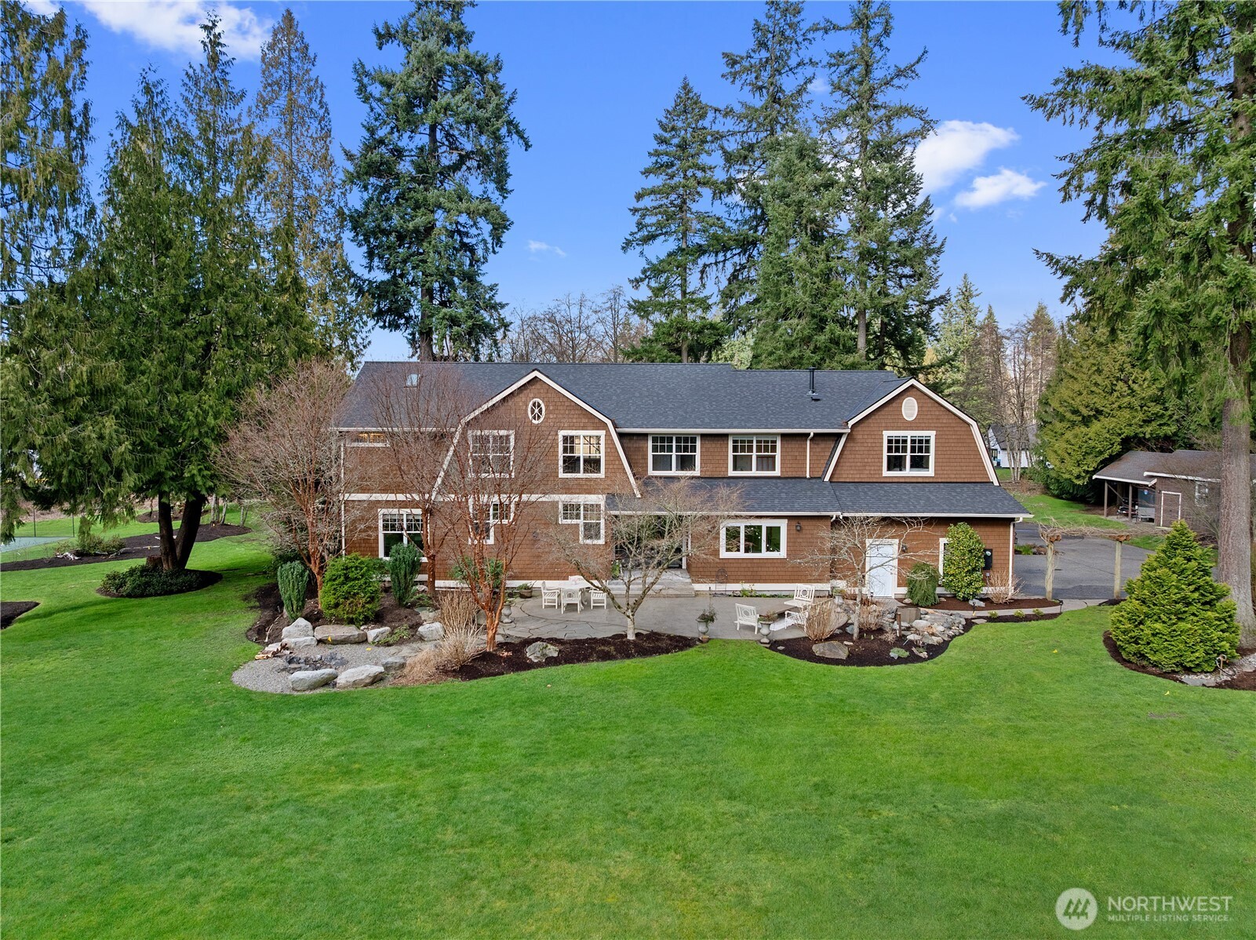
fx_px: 870
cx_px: 628
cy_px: 470
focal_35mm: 24
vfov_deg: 56.7
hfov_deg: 71.6
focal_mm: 12.29
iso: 190
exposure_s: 1/640
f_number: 2.8
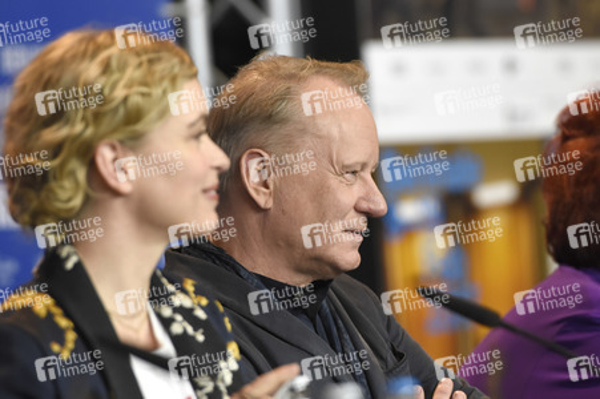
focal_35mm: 300
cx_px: 300
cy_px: 200
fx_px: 4996
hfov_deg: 6.9
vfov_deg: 4.6
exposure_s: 1/400
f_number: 4
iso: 1250
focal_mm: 200
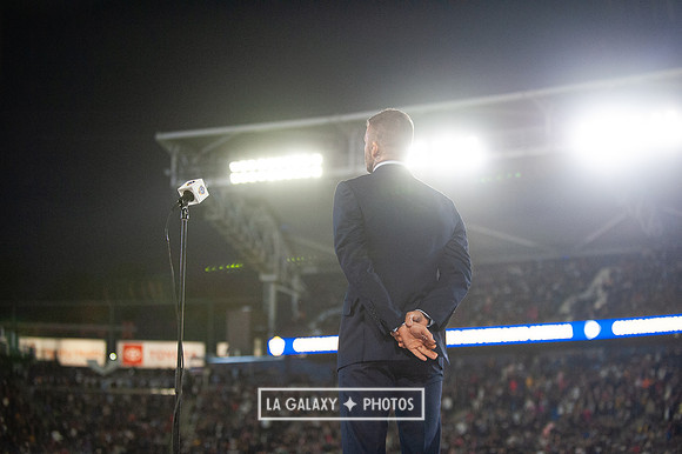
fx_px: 1325
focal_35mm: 70
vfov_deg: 19.4
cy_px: 227
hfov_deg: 28.9
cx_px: 341
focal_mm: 70
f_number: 2.8
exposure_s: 1/2000
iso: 3200
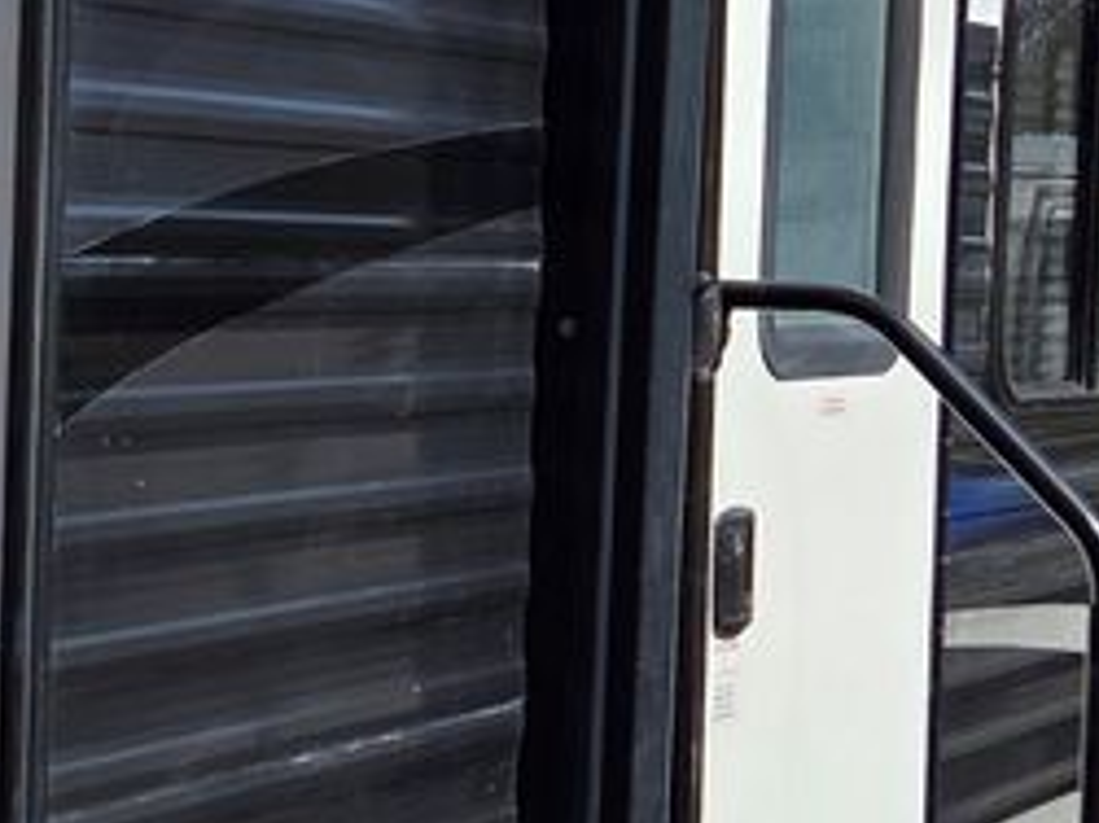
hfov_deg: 19.6
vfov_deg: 15.7
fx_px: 2983
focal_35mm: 94
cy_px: 412
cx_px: -241
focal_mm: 5.4
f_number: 1.8
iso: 80
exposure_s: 1/6412
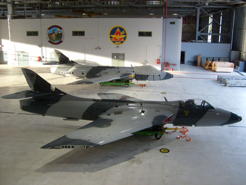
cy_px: 92
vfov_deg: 40.7
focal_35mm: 35
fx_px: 249
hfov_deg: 52.6
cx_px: 123
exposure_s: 1/60
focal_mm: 5.8
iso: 100
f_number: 2.8
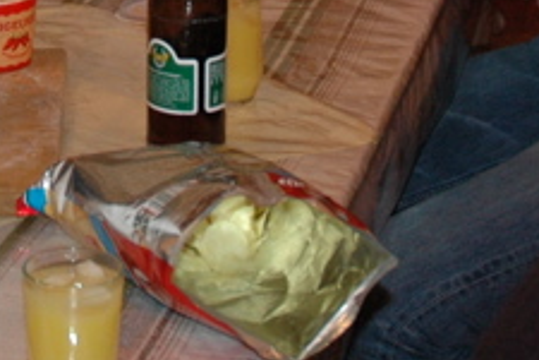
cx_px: 6
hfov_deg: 13.5
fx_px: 2246
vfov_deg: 8.9
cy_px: -202
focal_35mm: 150
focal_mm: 22
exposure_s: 1/60
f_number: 3.8
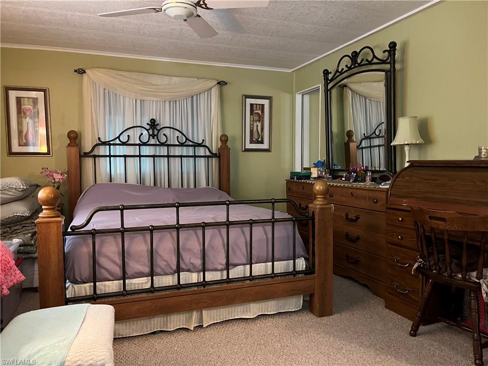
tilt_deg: -4.2
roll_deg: +0.1
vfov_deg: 53.1
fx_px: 367
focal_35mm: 26
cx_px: 244
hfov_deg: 67.3
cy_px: 183
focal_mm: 5.1
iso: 640
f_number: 1.6
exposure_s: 1/30
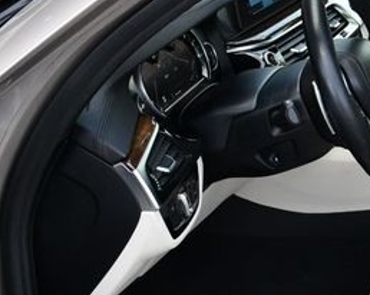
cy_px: 188
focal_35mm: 84
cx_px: 457
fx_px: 919
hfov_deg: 21.0
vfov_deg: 18.2
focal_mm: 18
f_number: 5.6
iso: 400
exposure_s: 1/250
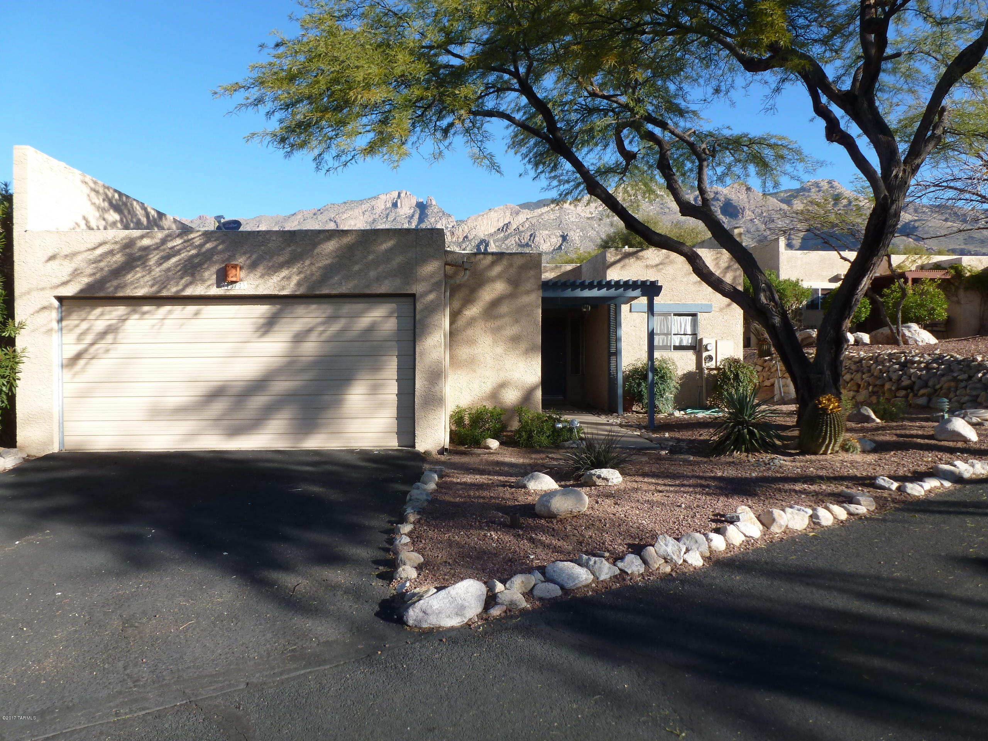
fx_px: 685
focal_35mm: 24
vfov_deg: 56.8
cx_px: 494
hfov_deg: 71.6
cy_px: 370
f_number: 4
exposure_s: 1/320
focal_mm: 4.3
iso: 100
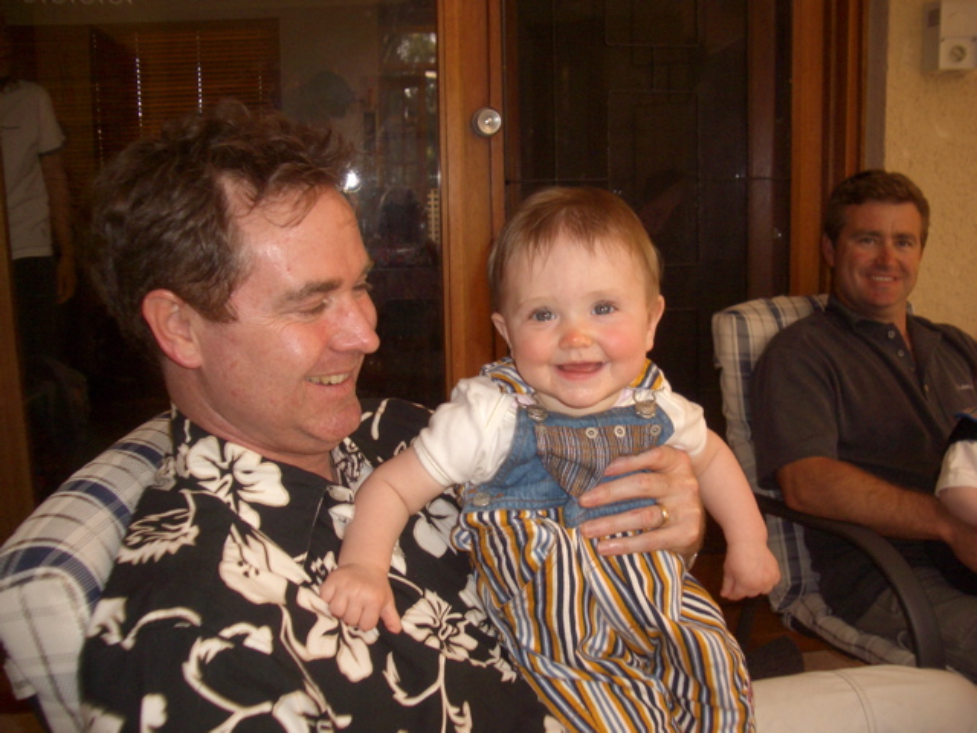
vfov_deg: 40.7
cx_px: 488
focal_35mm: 35
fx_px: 988
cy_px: 366
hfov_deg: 52.6
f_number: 2.6
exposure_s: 1/60
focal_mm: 5.8
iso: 100
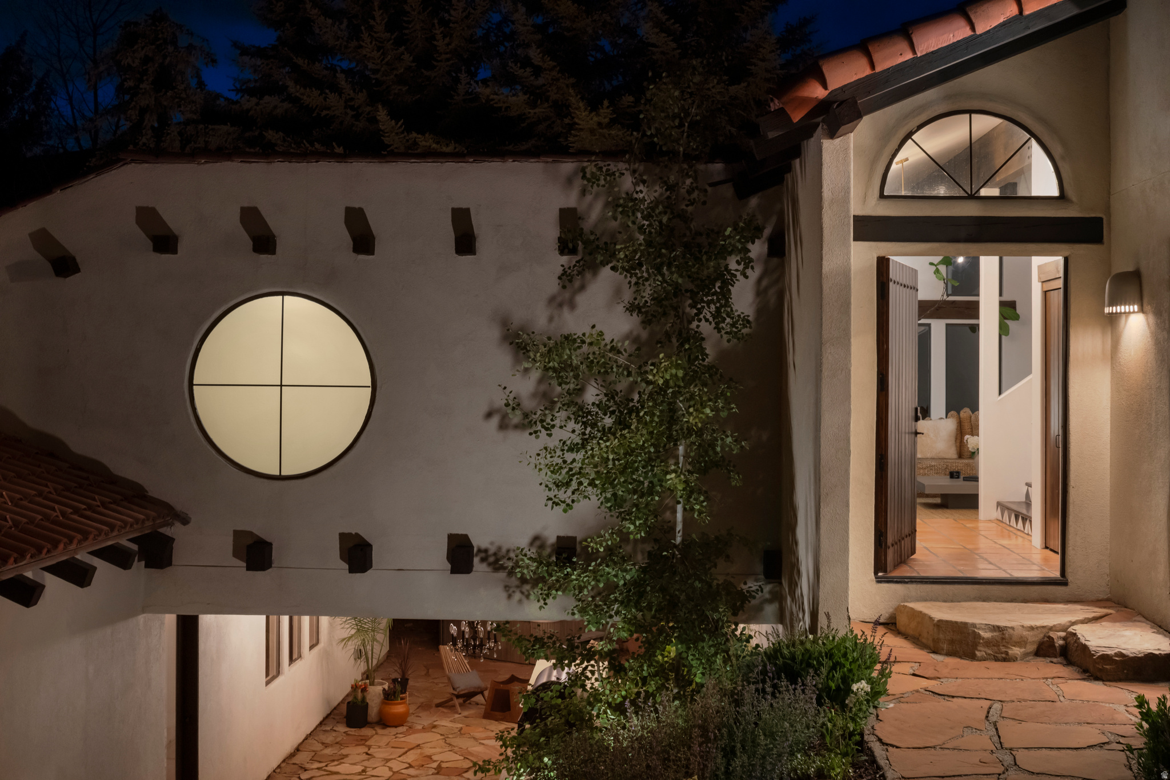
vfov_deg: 29.9
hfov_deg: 43.6
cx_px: 585
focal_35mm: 45
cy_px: 390
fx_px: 1462
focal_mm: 45
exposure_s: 1.3
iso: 2000
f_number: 11
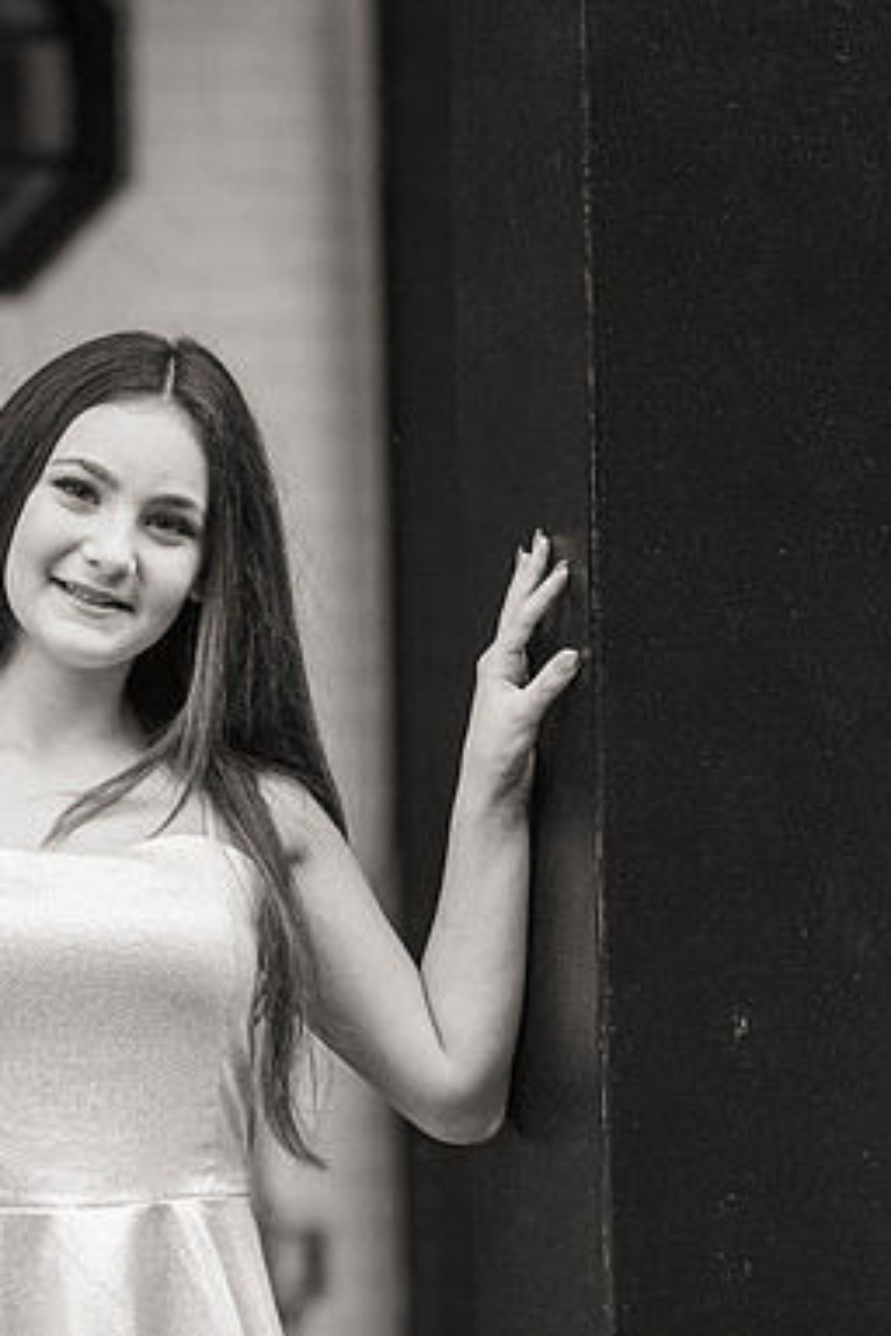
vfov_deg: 9.8
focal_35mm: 209
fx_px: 7759
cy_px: 641
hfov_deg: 6.6
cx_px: 203
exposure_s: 1/800
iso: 800
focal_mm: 130
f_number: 4
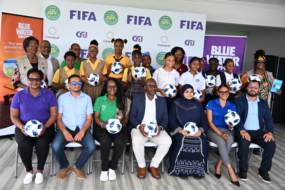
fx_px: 277
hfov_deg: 54.4
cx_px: 142
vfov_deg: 37.9
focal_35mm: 35
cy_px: 95
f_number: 4.5
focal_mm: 35
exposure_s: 1/160
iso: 400
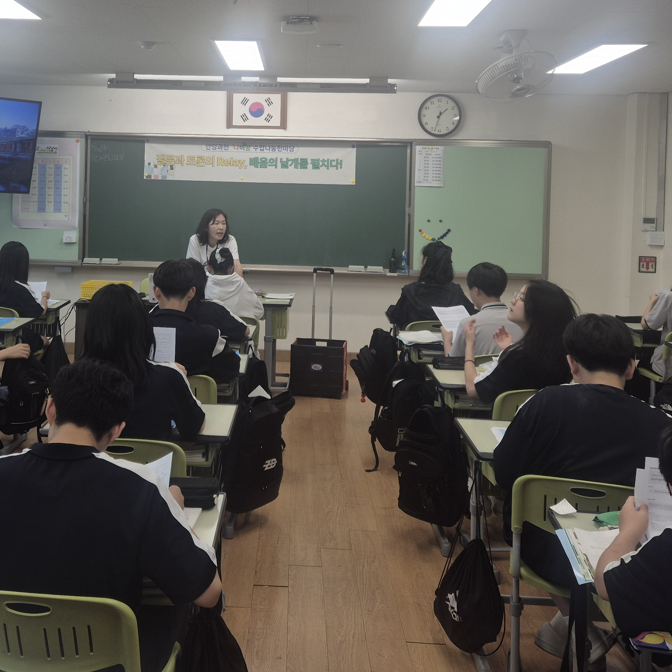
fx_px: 857
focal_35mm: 39
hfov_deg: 42.5
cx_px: 248
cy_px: 193
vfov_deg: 41.9
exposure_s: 1/120
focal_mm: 5.4
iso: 25
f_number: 1.8
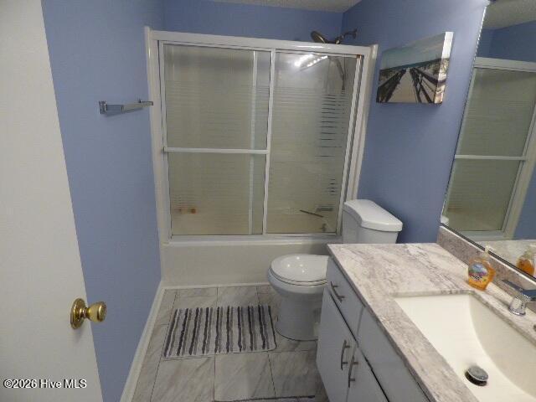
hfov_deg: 81.7
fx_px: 310
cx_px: 268
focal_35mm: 20
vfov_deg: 66.0
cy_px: 201
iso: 250
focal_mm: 3.58
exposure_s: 1/60
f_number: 2.8
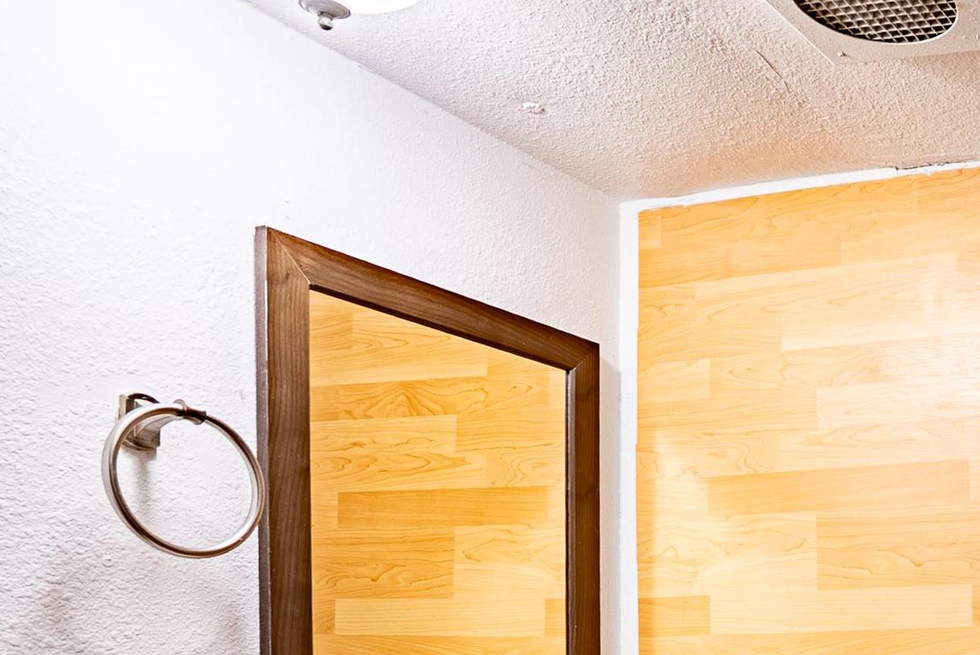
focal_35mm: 43
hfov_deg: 33.4
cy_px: 745
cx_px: 1269
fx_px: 1171
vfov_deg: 28.1
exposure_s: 1/200
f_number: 8
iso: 400
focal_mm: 16
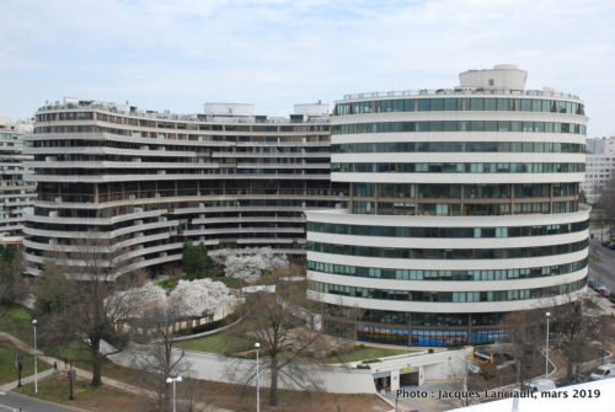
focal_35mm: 44
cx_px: 308
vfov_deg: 30.9
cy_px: 206
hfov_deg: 44.9
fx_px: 744
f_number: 10
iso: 100
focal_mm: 29
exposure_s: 1/100
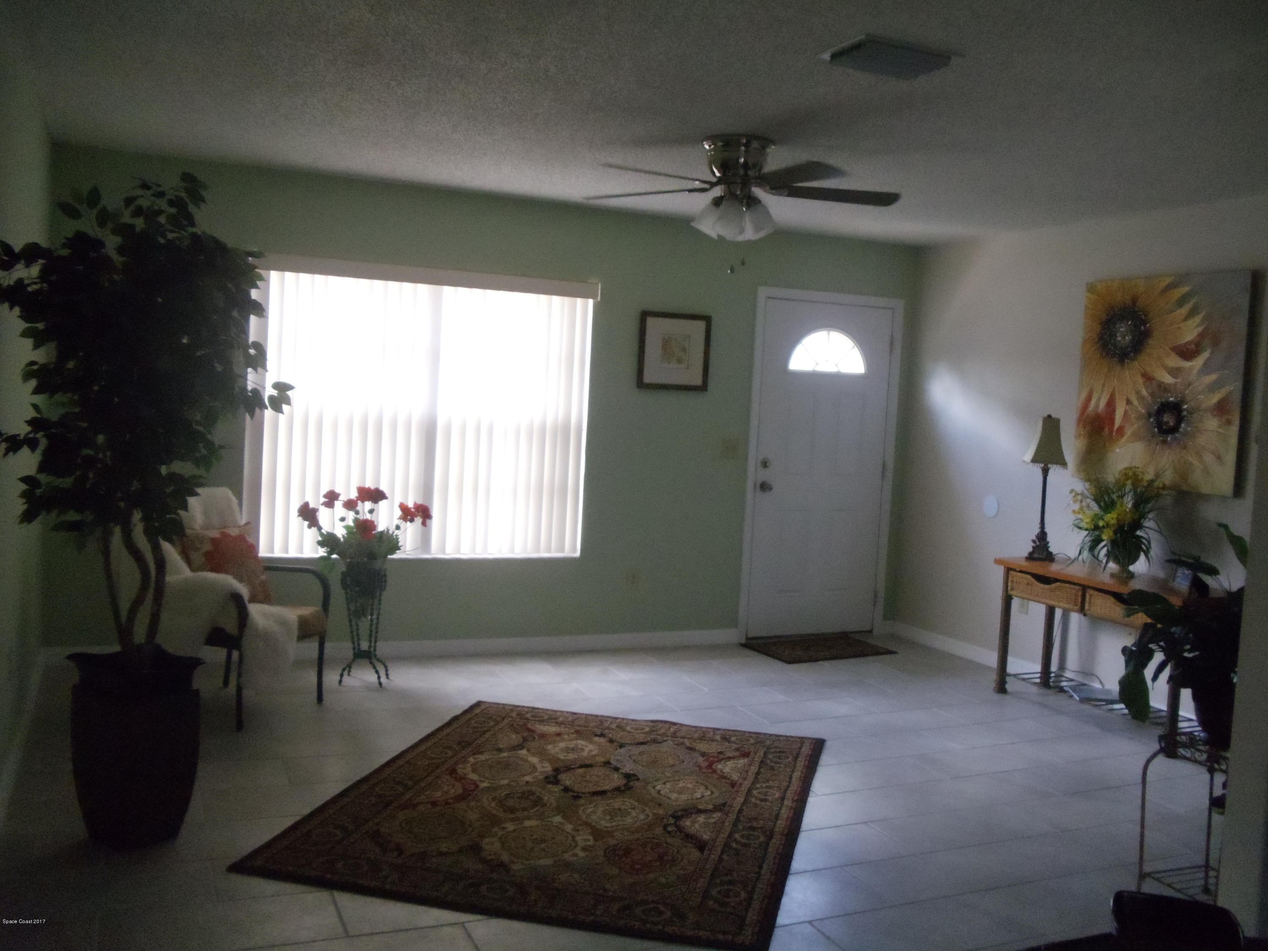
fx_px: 1612
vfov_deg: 32.9
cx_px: 634
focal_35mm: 44
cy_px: 476
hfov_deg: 42.9
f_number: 3.5
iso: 800
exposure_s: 1/60
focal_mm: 6
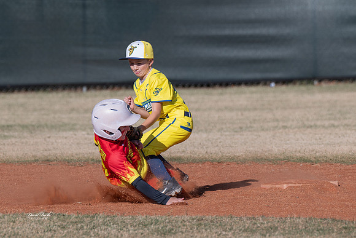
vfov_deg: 3.1
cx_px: 186
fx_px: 4332
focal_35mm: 438
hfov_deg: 4.7
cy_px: 117
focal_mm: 280
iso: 180
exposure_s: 1/1000
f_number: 5.6
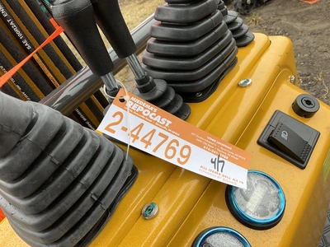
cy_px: 124
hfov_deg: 61.7
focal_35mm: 29
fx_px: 276
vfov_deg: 48.2
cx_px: 165
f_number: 1.8
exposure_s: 1/277
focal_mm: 3
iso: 25
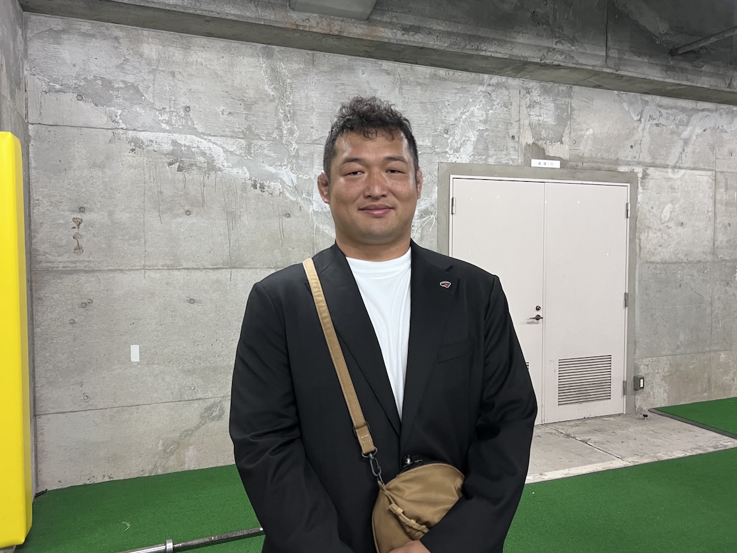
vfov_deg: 51.4
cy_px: 271
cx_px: 365
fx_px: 575
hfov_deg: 65.3
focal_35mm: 27
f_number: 1.5
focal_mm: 5.7
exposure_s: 1/50
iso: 250
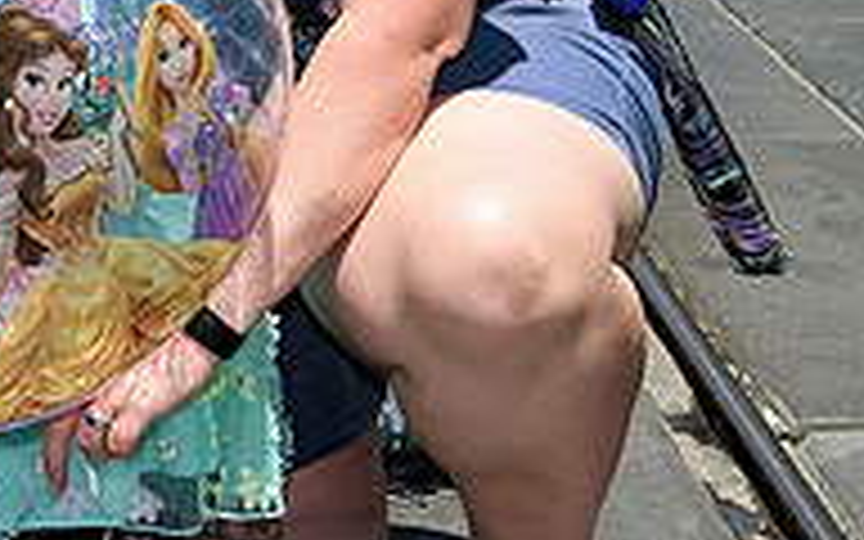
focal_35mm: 148
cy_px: -313
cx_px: 18
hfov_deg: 13.9
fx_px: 3485
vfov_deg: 8.6
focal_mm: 32
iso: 100
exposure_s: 1/250
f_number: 9
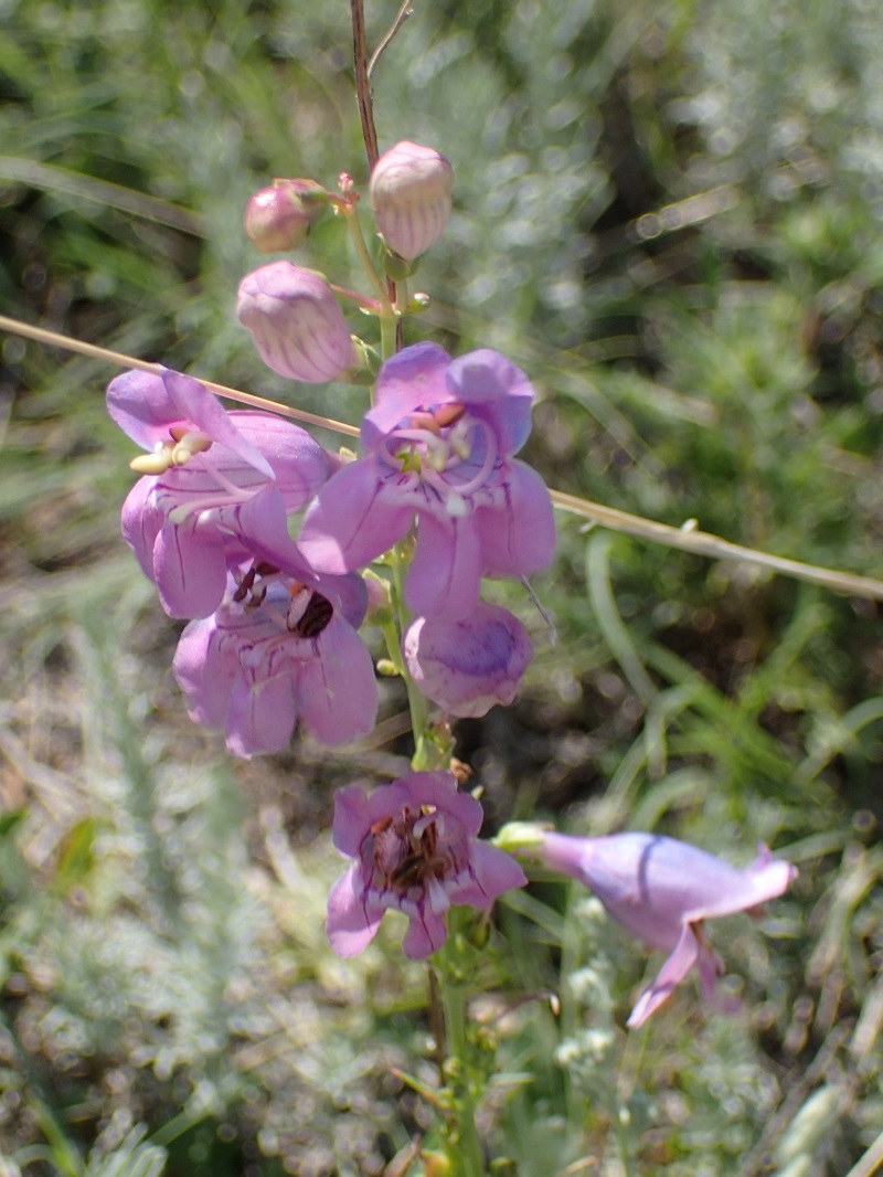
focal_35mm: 65
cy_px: 588
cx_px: 442
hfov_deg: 22.6
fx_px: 2210
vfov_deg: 29.8
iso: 100
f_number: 11
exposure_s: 1/80
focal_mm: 11.78
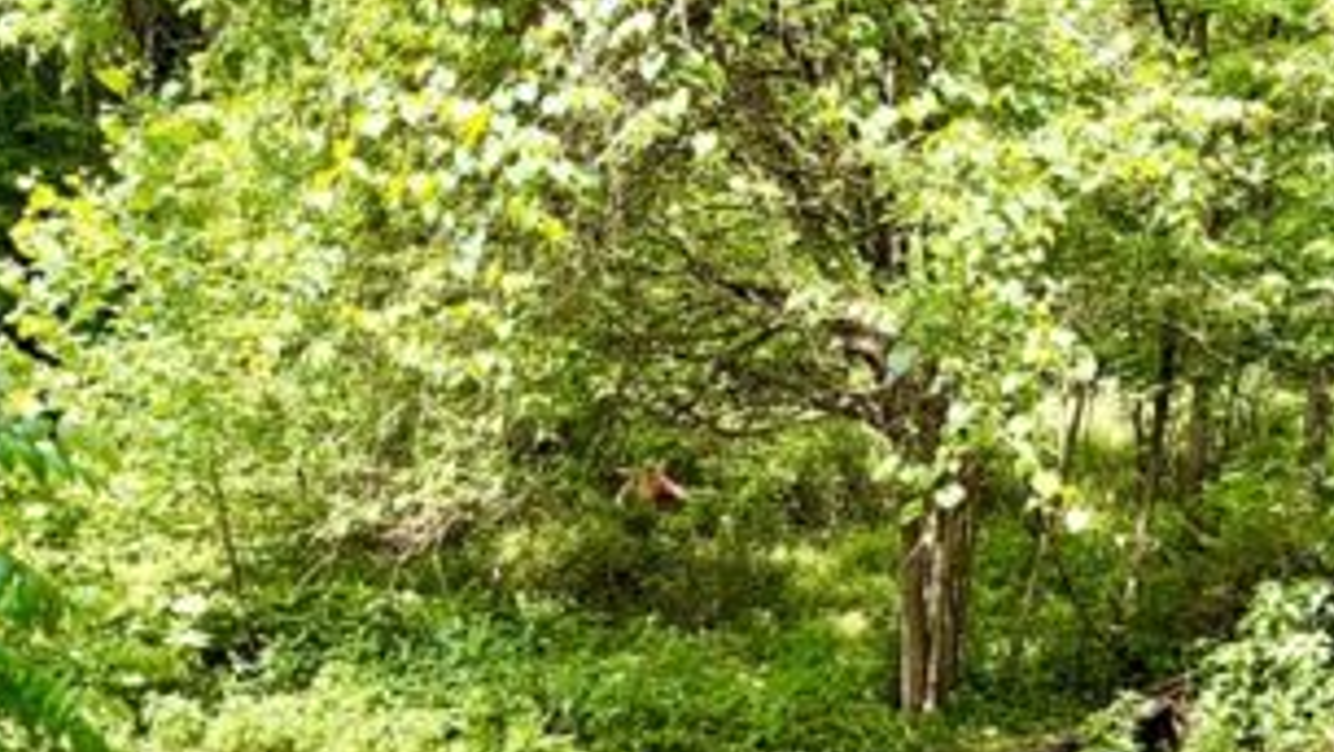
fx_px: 1416
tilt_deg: -17.6
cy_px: 708
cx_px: 783
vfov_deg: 28.4
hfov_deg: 50.2
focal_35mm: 40
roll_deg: -3.1
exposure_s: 1/238
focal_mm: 2.22
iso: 40
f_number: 2.2
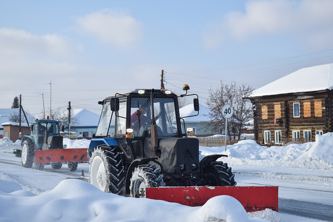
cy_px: 111
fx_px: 499
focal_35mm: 54
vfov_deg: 25.1
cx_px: 166
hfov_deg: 36.9
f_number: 6.3
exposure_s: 1/640
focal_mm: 36
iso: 100
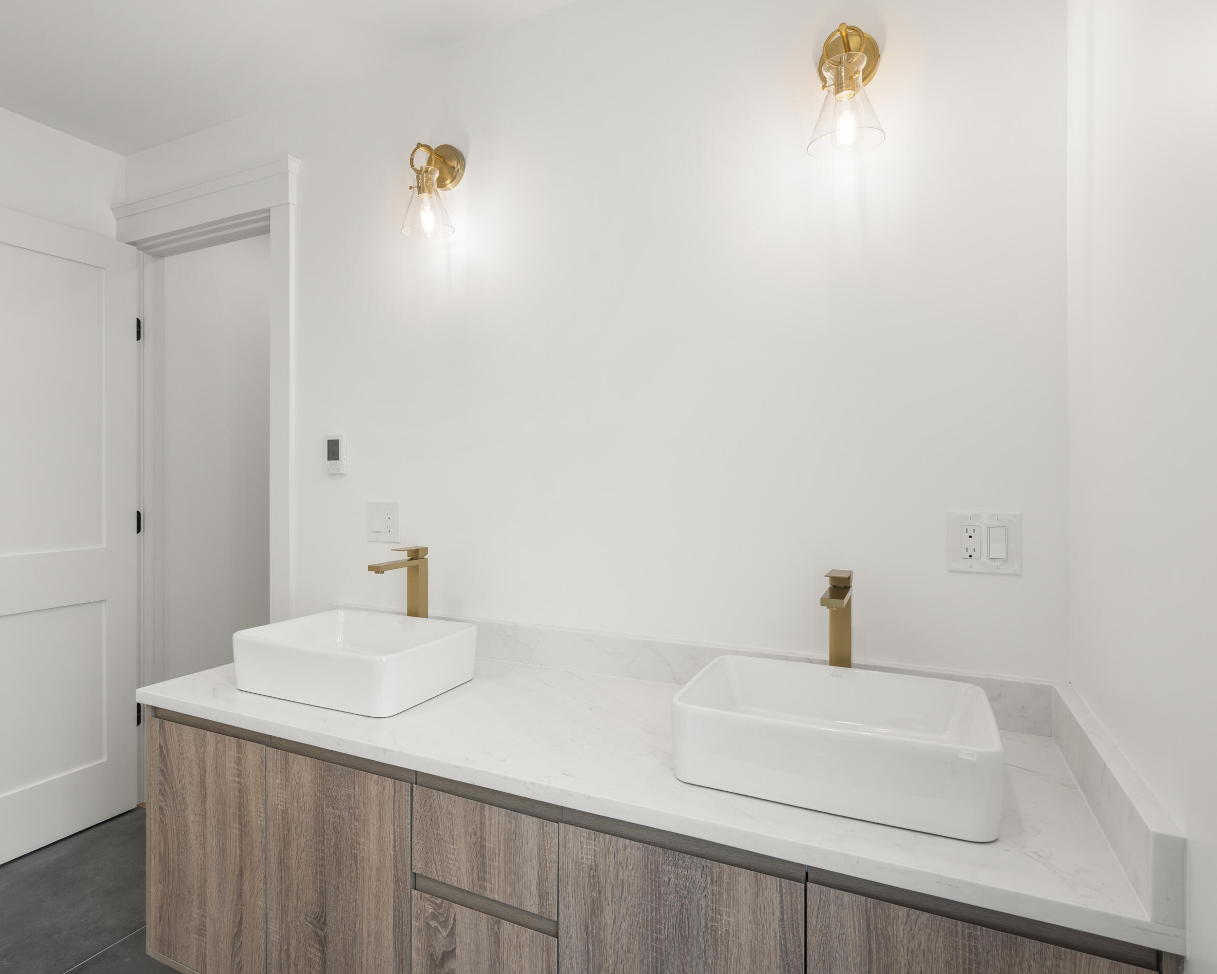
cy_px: 481
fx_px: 684
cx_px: 551
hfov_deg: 83.1
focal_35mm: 19
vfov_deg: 70.9
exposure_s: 1/13
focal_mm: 16
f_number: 9
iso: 400
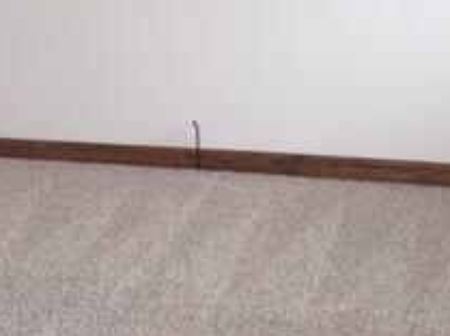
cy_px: -86
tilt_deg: -6.1
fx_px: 1155
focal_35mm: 89
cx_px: 166
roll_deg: +2.5
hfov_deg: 22.0
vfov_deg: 15.8
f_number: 2.2
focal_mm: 4.15
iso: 32
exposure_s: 1/30
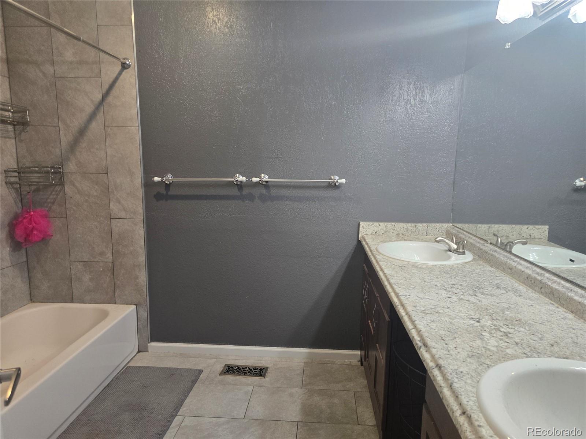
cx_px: 293
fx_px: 389
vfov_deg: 58.9
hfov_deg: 73.9
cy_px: 220
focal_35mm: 23
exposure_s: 1/120
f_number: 1.7
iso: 200
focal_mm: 6.3
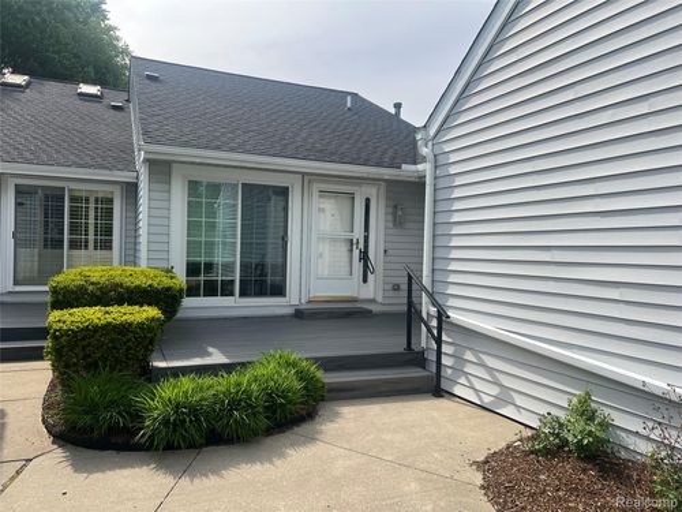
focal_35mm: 26
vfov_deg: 53.1
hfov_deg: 67.3
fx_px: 512
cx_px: 341
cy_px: 256
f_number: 1.5
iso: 50
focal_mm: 5.7
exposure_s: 1/3165
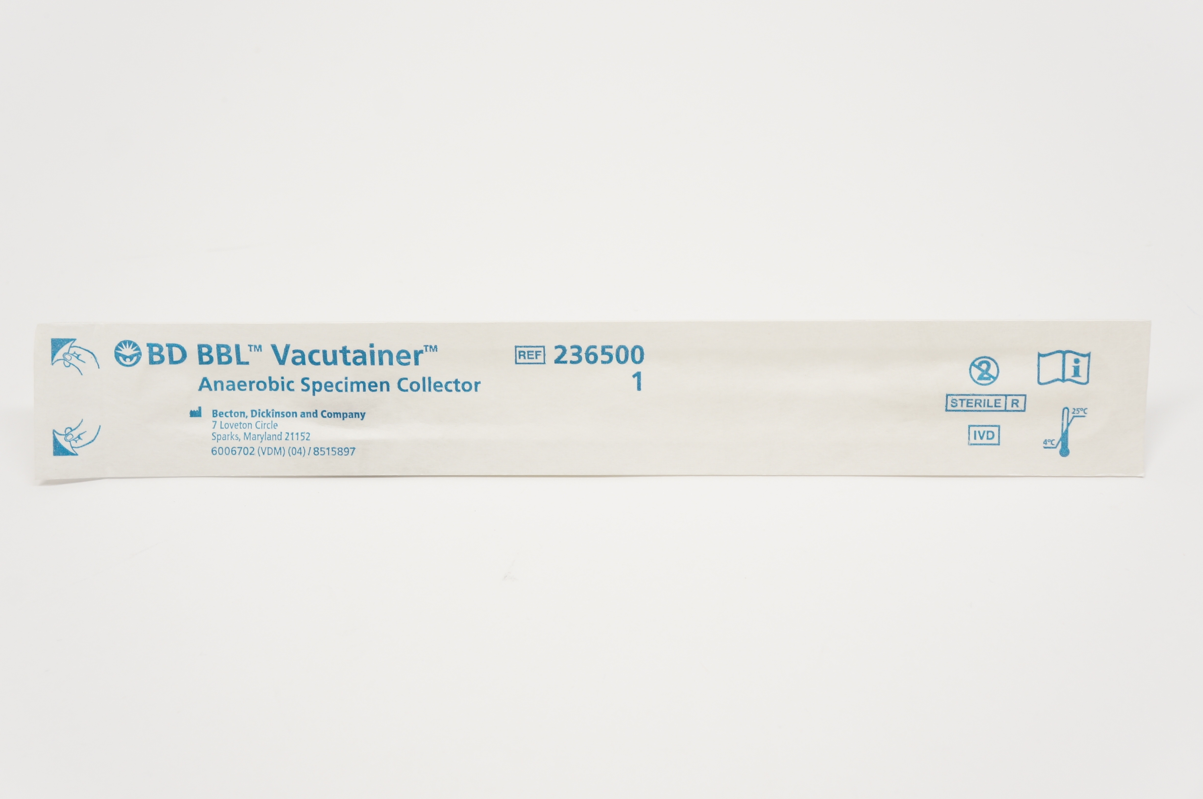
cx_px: 602
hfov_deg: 45.0
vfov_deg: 30.8
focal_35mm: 44
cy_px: 400
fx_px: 1452
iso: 400
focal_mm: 29
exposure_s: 1/60
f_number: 6.3
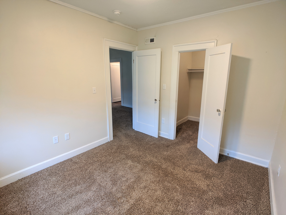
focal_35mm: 27
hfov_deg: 65.3
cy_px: 108
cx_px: 143
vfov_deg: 51.4
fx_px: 223
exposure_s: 1/60
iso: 258
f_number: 1.73
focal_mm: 4.38
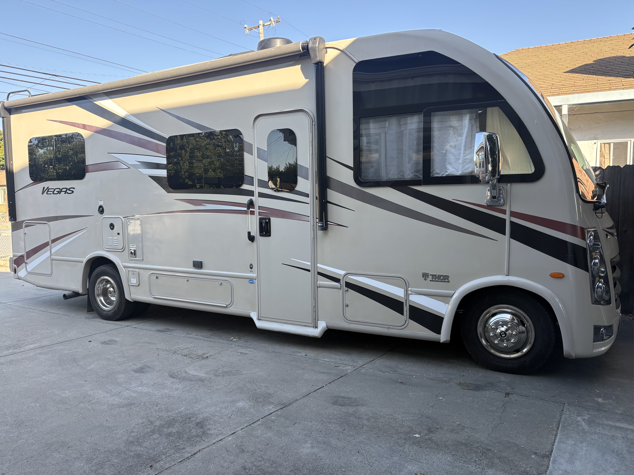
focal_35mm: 26
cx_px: 317
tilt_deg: -5.0
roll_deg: +0.4
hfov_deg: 67.3
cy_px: 238
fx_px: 476
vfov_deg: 53.1
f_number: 1.6
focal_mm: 5.96
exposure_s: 1/496
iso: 64
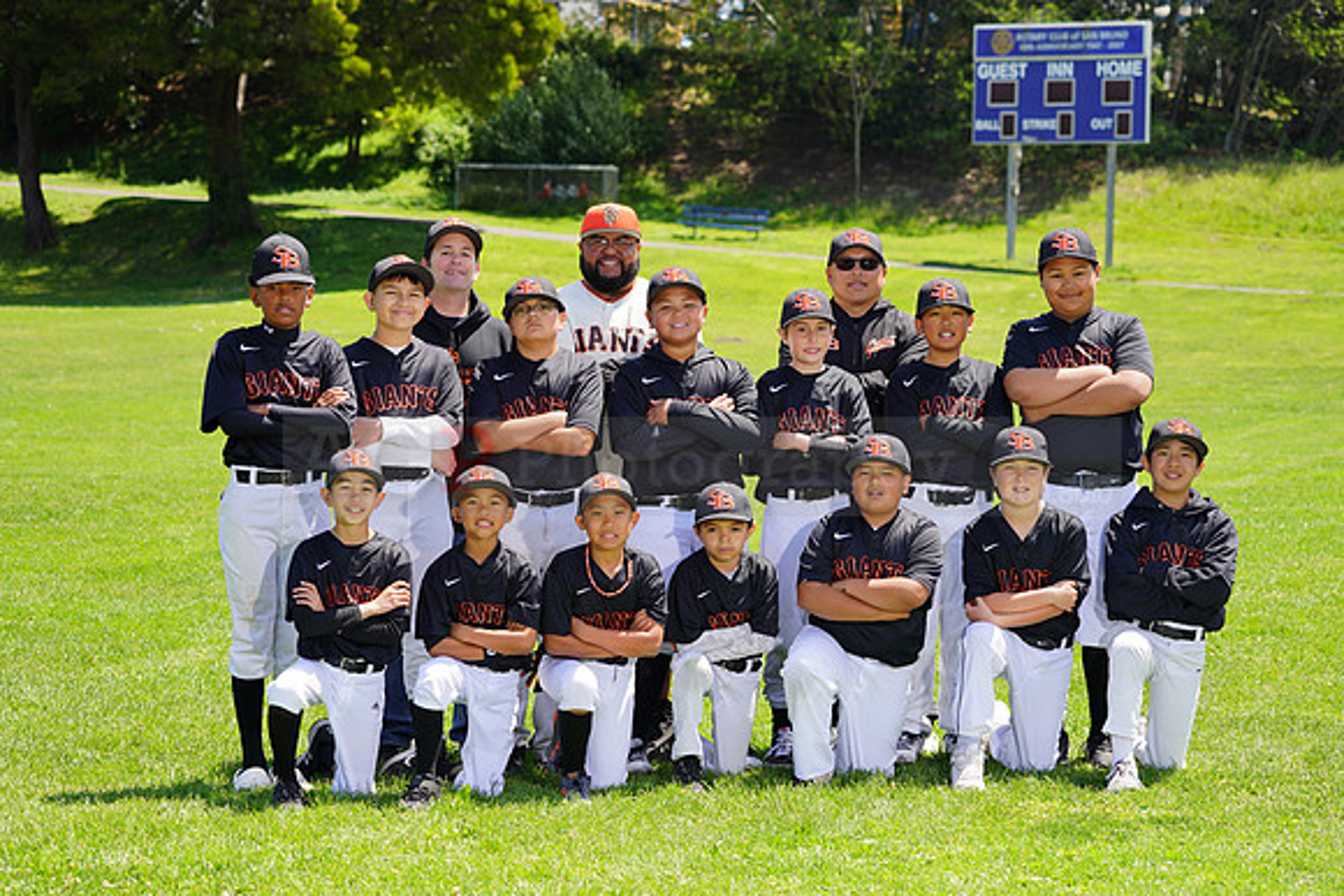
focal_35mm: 100
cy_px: 448
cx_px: 672
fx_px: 3734
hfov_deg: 20.4
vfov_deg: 13.7
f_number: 6.3
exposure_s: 1/250
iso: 100
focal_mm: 100
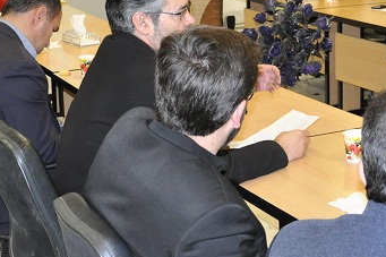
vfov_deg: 14.2
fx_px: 1018
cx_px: 319
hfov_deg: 21.2
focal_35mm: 95
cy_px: -2
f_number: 4.5
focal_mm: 24
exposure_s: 1/60
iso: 1250
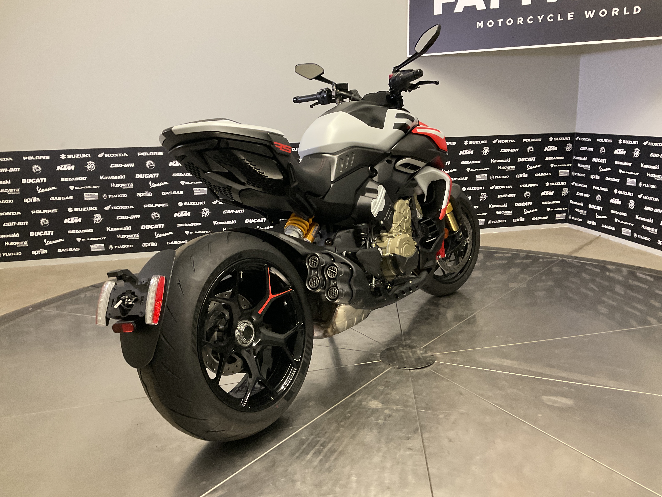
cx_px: 331
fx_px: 555
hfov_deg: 61.7
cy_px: 248
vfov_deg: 48.2
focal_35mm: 29
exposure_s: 1/40
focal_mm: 3
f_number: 1.8
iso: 200
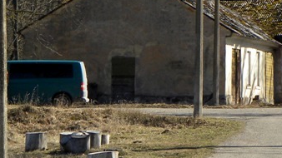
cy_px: -22
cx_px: 232
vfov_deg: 3.9
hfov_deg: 6.9
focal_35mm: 314
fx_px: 2348
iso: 64
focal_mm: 16.9
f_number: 5
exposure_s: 1/250
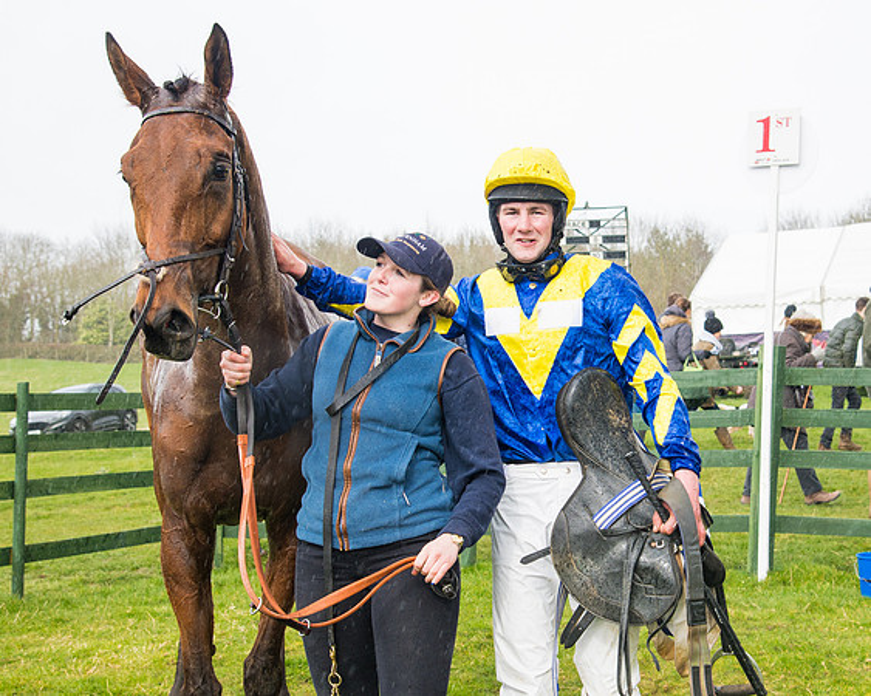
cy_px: 398
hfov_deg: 29.3
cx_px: 535
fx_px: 1662
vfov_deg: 23.6
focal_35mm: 64
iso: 400
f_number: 5
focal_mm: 44
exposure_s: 1/400
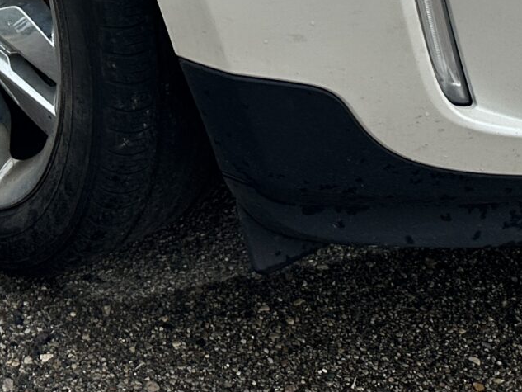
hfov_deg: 20.2
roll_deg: +2.1
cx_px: 169
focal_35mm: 97
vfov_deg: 13.8
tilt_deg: -15.1
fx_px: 1463
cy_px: -286
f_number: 1.78
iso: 80
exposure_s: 1/1845
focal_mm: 6.86
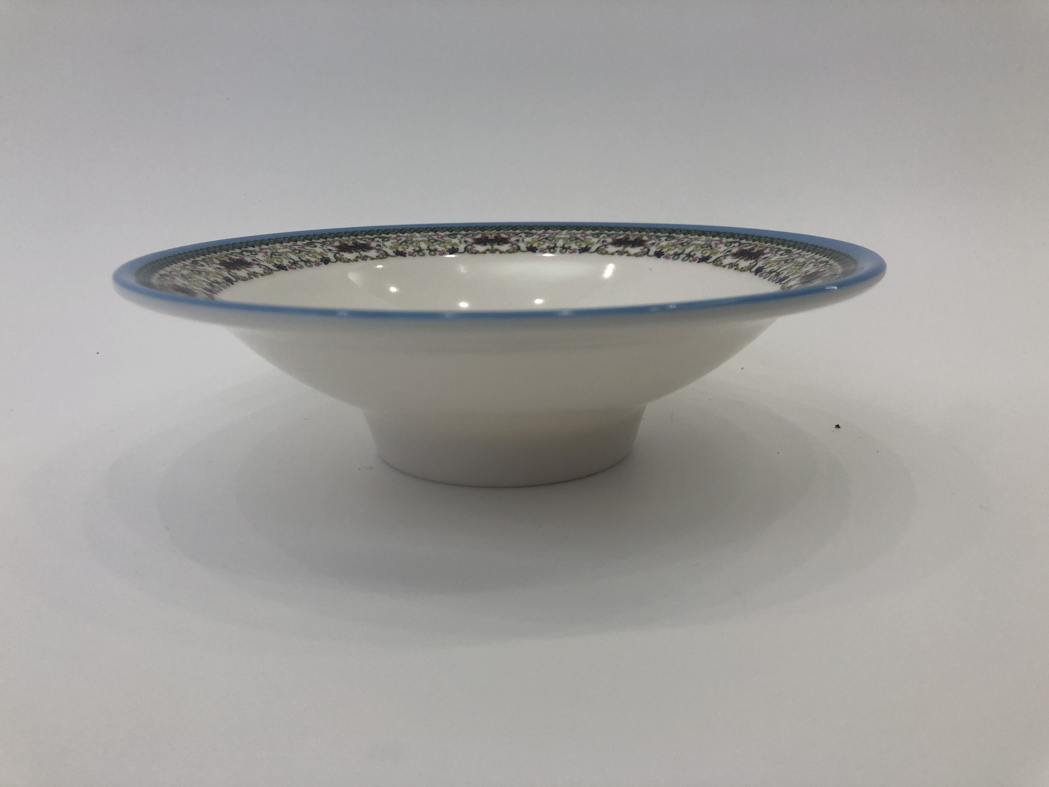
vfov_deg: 49.7
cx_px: 524
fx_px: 849
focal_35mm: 28
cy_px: 394
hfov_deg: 63.4
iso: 40
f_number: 1.8
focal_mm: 4
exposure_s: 1/100
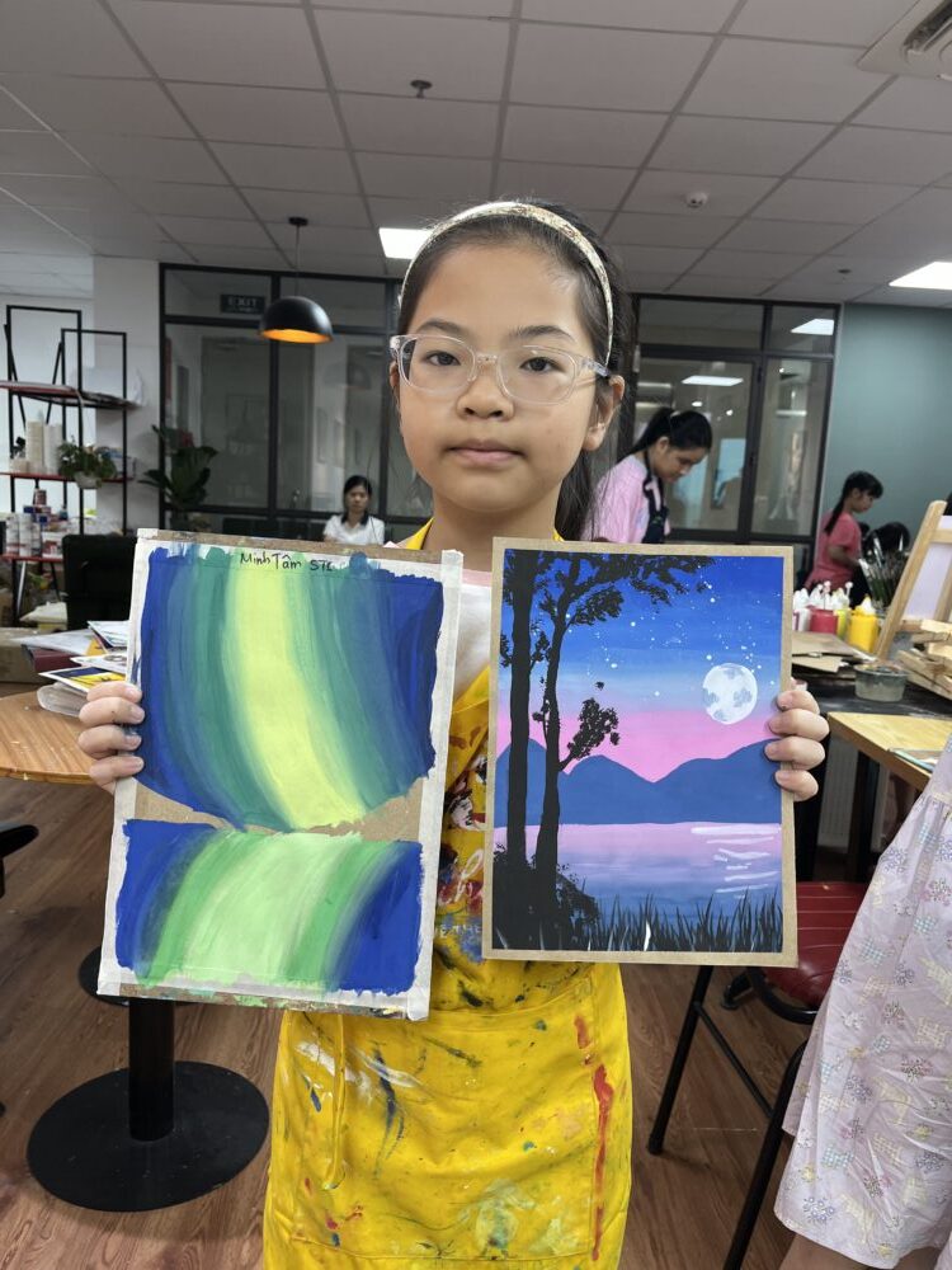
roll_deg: -3.0
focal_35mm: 26
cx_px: 476
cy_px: 635
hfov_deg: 53.1
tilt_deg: -8.7
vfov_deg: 67.3
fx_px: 953
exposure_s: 1/100
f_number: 1.6
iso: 80
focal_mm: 5.1
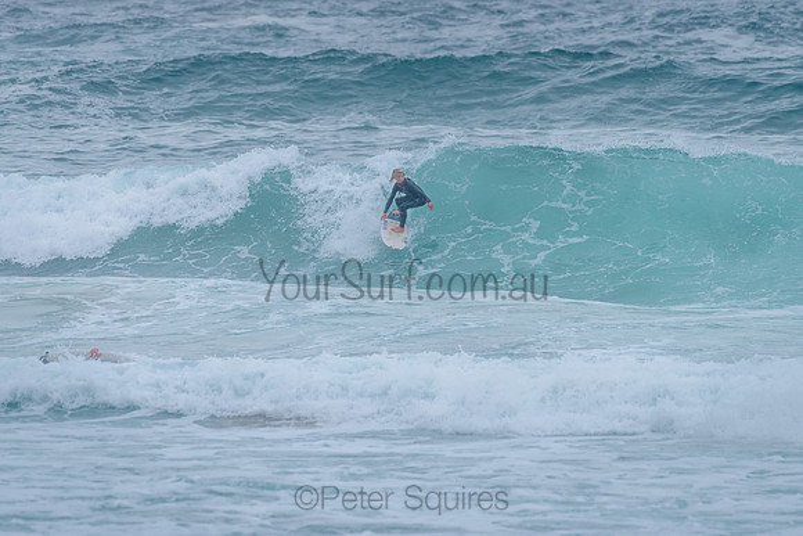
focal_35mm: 613
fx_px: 13671
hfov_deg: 3.4
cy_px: 208
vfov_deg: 2.2
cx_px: 403
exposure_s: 1/1250
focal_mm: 500
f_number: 5.6
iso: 500
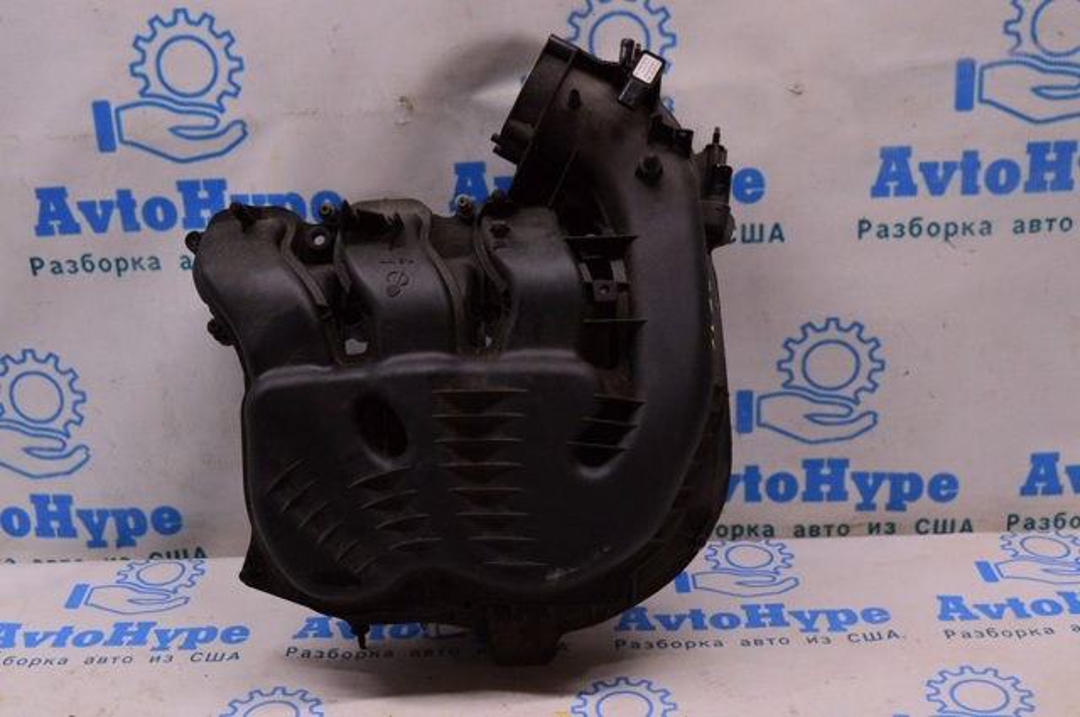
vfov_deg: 28.9
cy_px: 358
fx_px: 1393
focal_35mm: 46
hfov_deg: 42.4
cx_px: 540
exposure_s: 1/125
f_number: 8
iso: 1600
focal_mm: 31
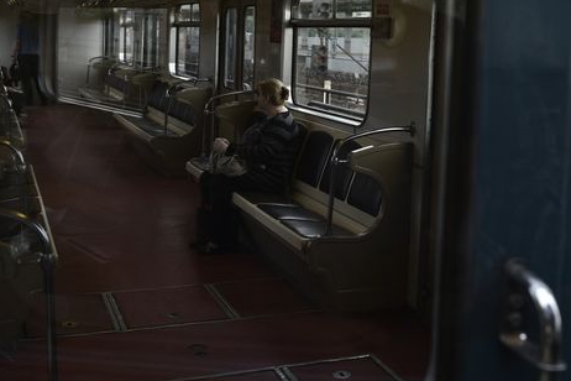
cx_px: 389
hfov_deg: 37.0
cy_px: 106
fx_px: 841
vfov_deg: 25.3
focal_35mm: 53
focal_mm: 35
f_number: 4
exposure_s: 1/500
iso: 400
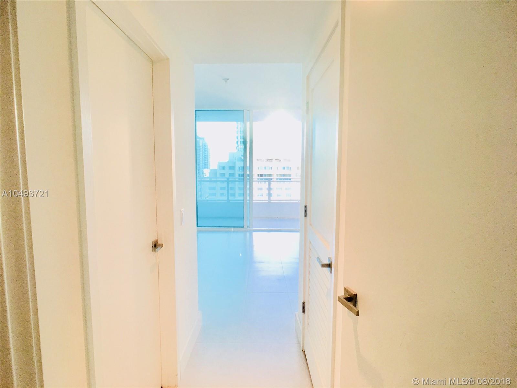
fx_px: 433
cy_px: 194
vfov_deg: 48.2
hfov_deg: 61.7
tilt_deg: -4.4
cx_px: 258
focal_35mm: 29
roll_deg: -0.2
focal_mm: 4.15
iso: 25
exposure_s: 1/30
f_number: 2.2
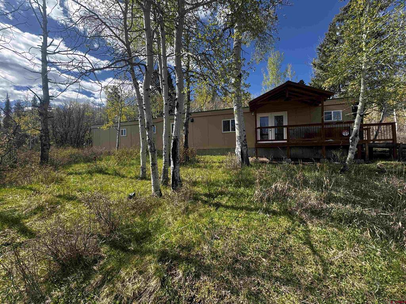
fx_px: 164
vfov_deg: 85.7
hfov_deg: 102.1
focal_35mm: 14
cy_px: 152
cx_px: 203
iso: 50
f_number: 2.2
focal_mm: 2.22
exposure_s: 1/921
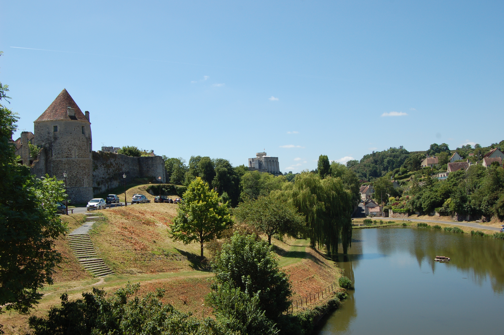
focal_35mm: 33
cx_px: 252
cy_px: 168
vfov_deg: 39.9
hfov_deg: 57.3
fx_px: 462
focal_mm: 22
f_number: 9
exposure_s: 1/320
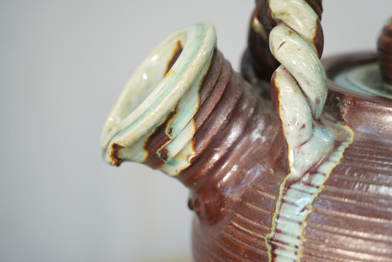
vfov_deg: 13.0
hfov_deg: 19.5
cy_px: 131
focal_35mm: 105
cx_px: 196
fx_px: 1143
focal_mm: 105
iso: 1250
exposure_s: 1/125
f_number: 4
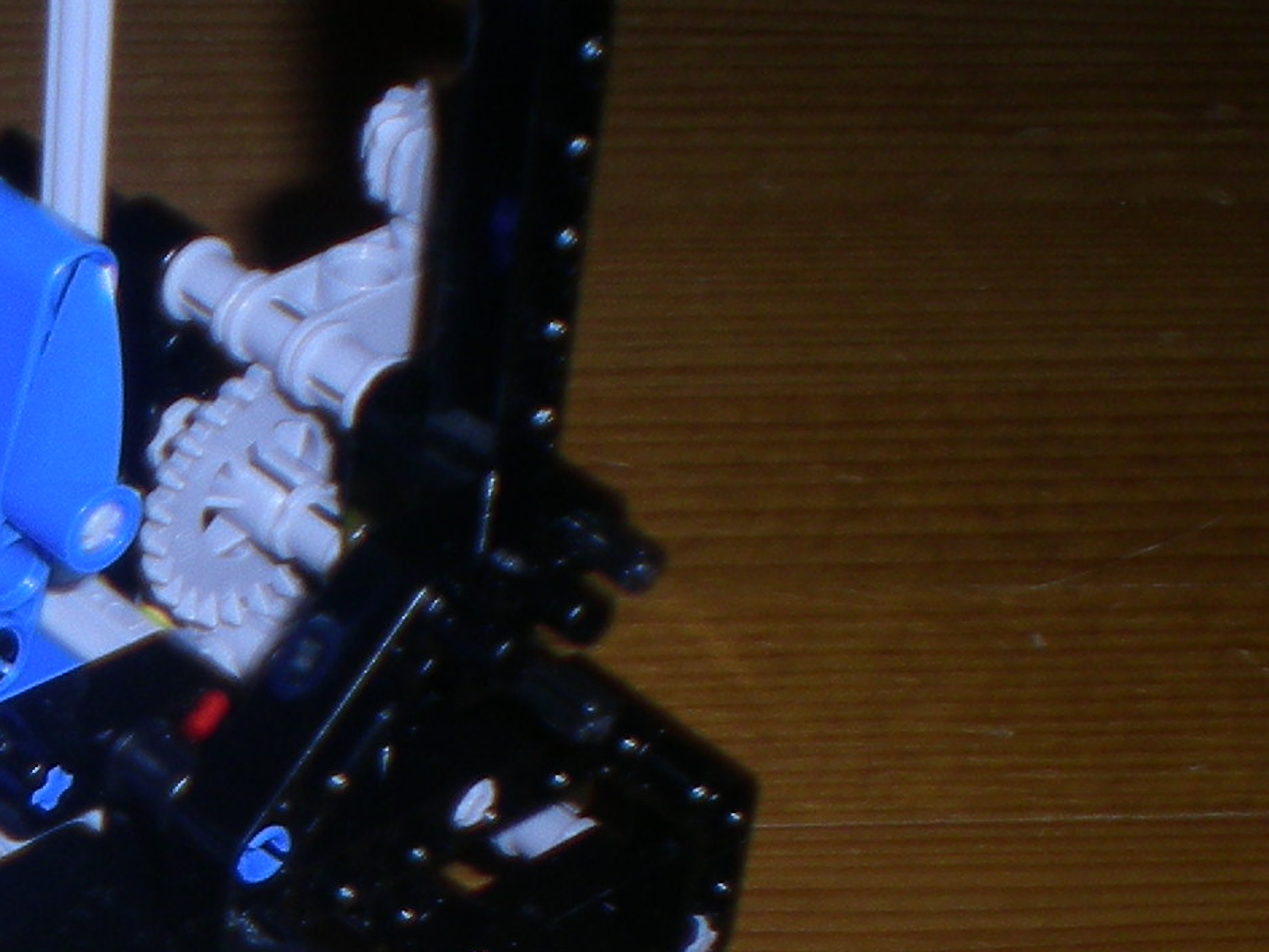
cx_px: -705
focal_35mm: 124
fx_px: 4546
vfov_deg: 11.7
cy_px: 1193
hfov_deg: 14.7
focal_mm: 6.3
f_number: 3.1
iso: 50
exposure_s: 1/60
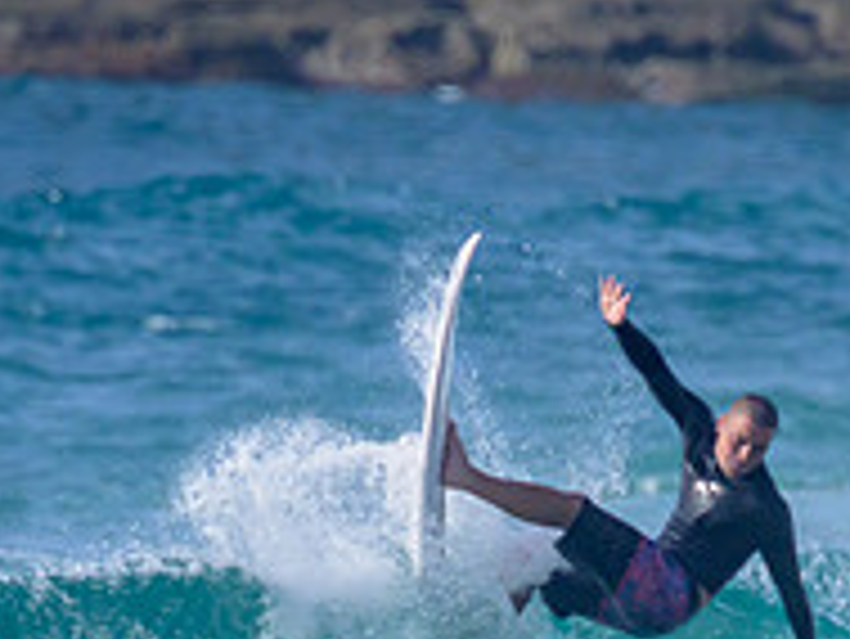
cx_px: 576
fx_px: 59437
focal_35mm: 2419
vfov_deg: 0.6
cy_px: 749
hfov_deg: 0.8
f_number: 11
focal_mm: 800
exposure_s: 1/2000
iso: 1100
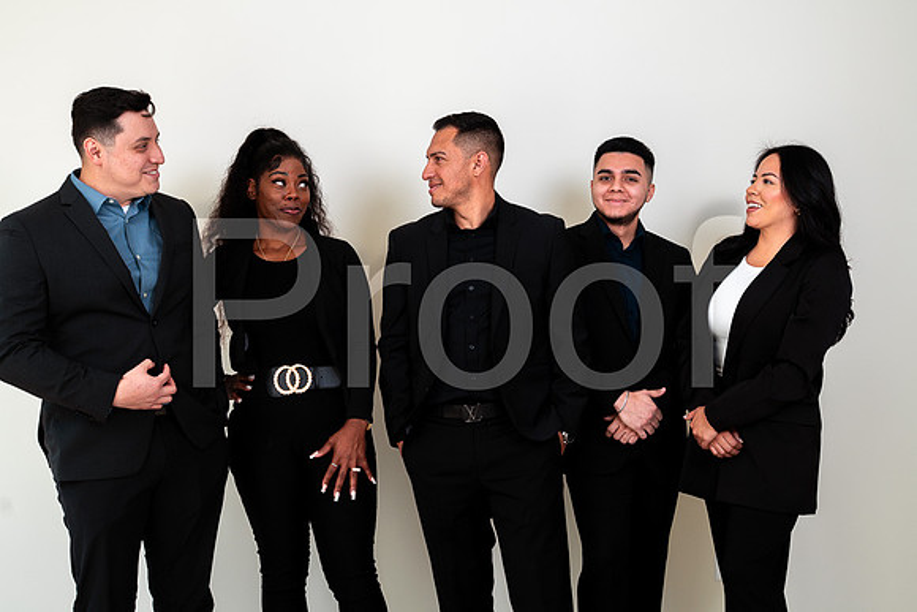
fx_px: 1223
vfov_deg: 28.1
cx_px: 458
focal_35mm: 48
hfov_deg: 41.1
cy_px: 306
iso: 200
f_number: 5.6
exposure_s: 1/160
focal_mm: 48
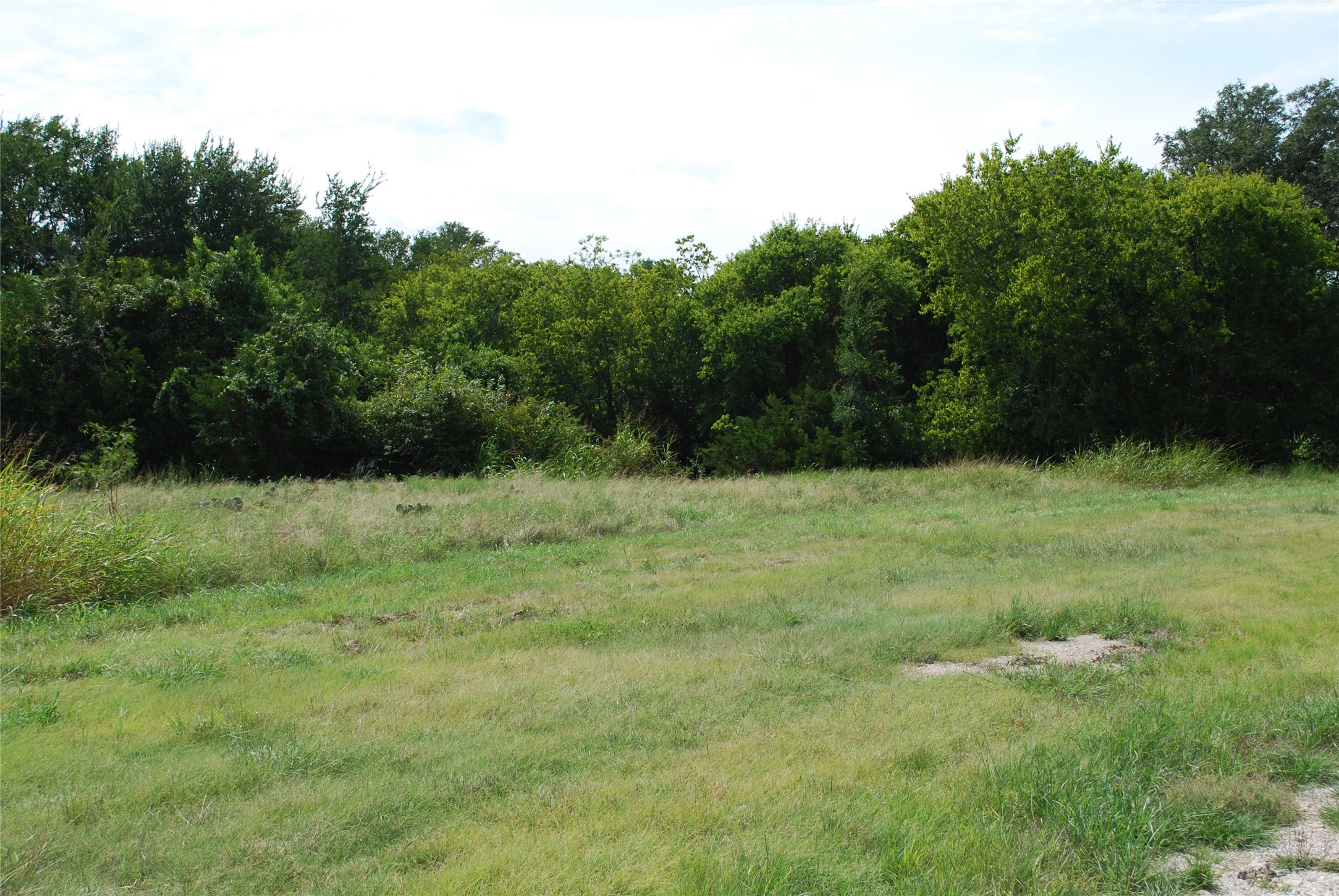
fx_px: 1676
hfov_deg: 43.6
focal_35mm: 45
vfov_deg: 29.9
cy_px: 448
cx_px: 670
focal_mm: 30
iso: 100
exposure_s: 1/200
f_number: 8
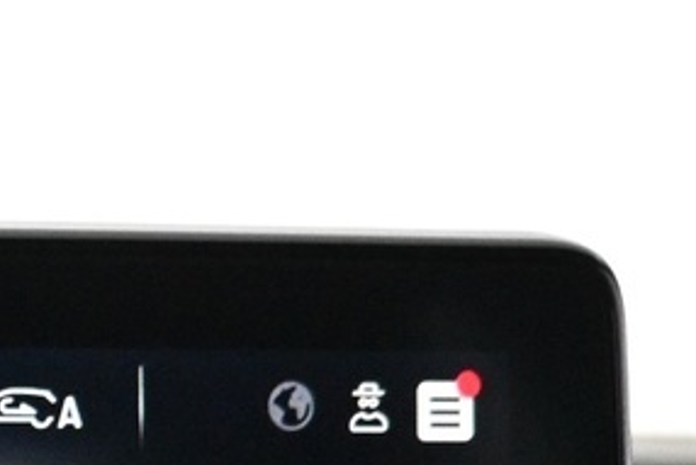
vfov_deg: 9.7
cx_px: -779
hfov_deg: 12.8
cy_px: 745
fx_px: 2631
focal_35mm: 136
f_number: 3.5
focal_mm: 16
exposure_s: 1/100
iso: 4000
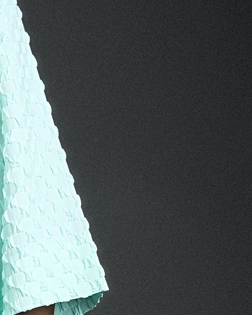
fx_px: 1622
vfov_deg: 11.0
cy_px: 270
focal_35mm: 174
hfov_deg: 8.6
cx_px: -159
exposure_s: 1/125
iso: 250
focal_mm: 24
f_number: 4.5
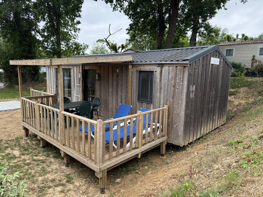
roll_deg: -0.6
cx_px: 132
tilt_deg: -8.5
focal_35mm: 24
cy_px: 98
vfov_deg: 56.8
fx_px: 182
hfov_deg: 71.6
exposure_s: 1/421
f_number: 1.78
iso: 100
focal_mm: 6.76
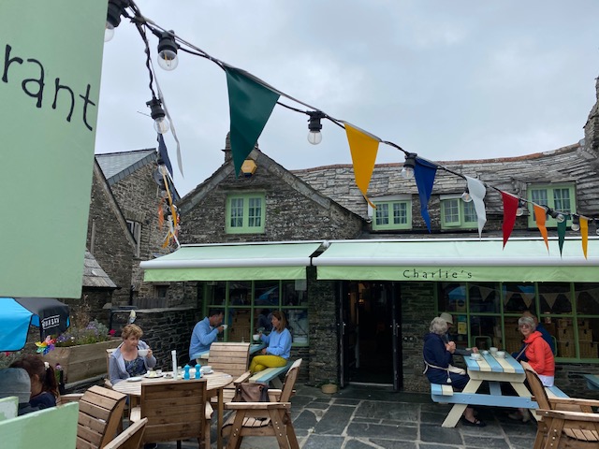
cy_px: 224
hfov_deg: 67.3
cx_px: 300
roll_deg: -0.1
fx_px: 450
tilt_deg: +7.4
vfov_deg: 53.1
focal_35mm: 26
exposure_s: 1/1486
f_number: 1.8
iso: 32
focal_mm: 4.25
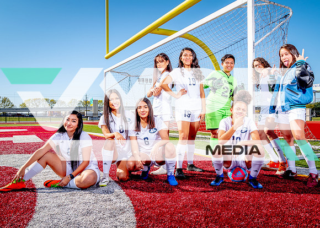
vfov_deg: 44.4
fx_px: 280
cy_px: 120
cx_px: 163
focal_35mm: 31
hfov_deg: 59.5
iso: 100
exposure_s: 1/125
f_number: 9.5
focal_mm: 28
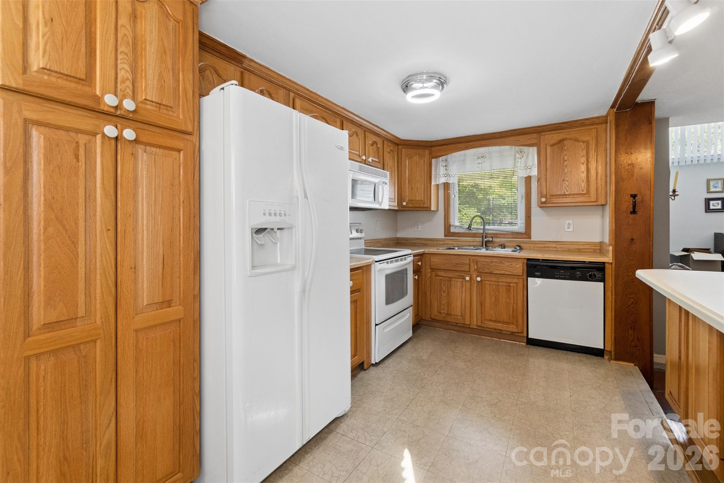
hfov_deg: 100.4
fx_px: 302
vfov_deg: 77.3
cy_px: 242
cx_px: 362
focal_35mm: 15
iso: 320
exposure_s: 1/30
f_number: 4
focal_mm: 10
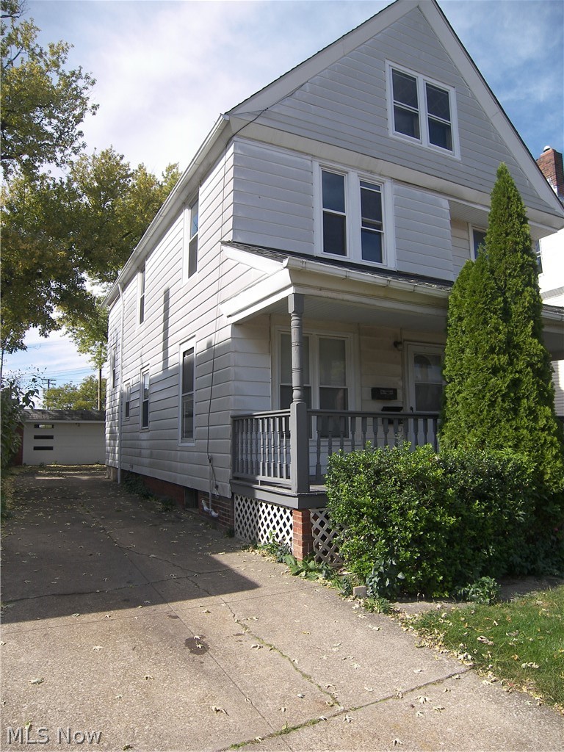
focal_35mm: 24
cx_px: 282
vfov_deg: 71.6
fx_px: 521
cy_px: 376
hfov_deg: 56.8
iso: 50
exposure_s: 1/800
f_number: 2.8
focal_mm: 5
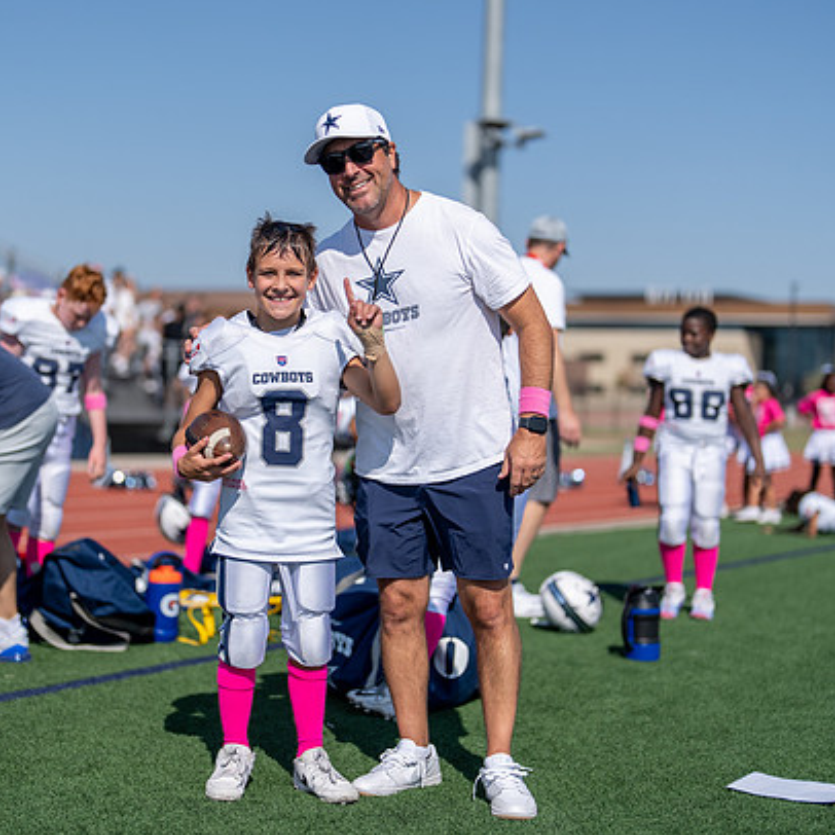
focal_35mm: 65
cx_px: 364
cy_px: 418
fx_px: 1774
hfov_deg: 26.5
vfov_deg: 26.5
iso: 100
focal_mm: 50
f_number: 1.2
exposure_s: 1/16000
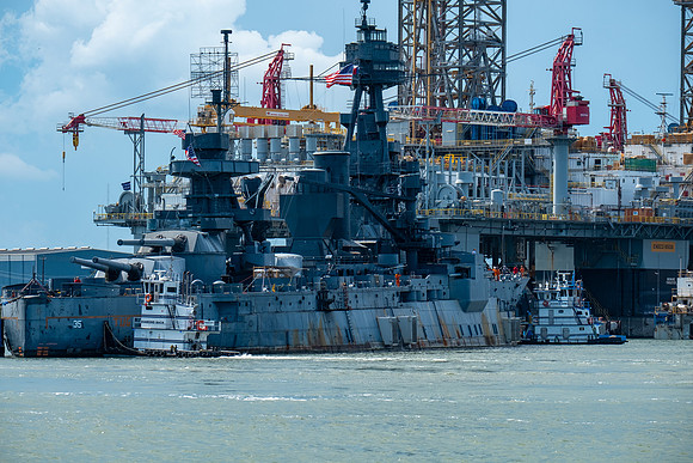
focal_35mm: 174
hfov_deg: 11.8
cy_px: 232
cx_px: 346
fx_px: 3350
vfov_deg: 7.9
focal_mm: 115.9
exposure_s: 1/450
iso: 200
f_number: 7.1
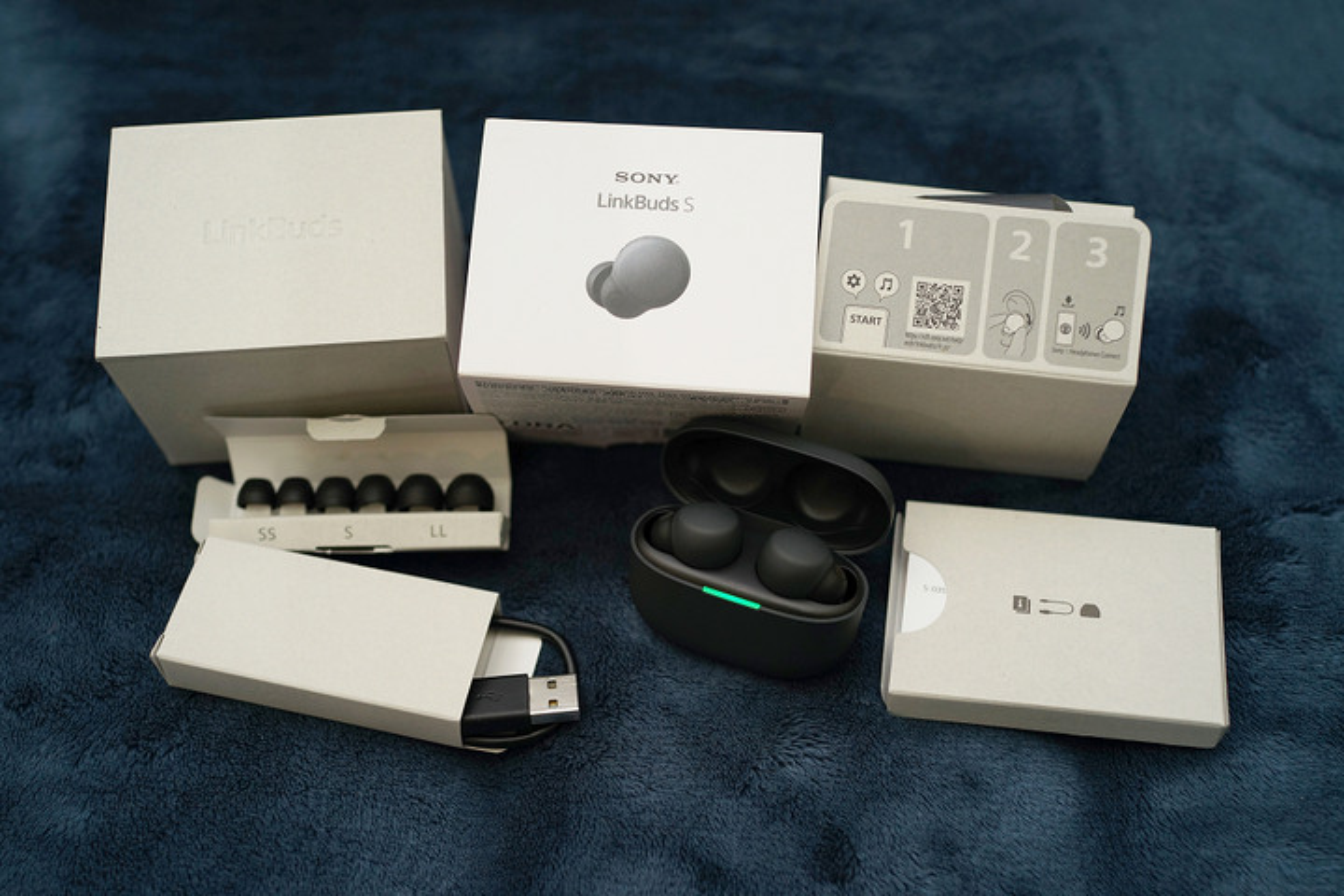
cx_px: 672
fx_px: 1307
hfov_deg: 54.4
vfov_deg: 37.9
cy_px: 448
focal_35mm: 35
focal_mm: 35
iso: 400
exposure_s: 1/80
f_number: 2.8
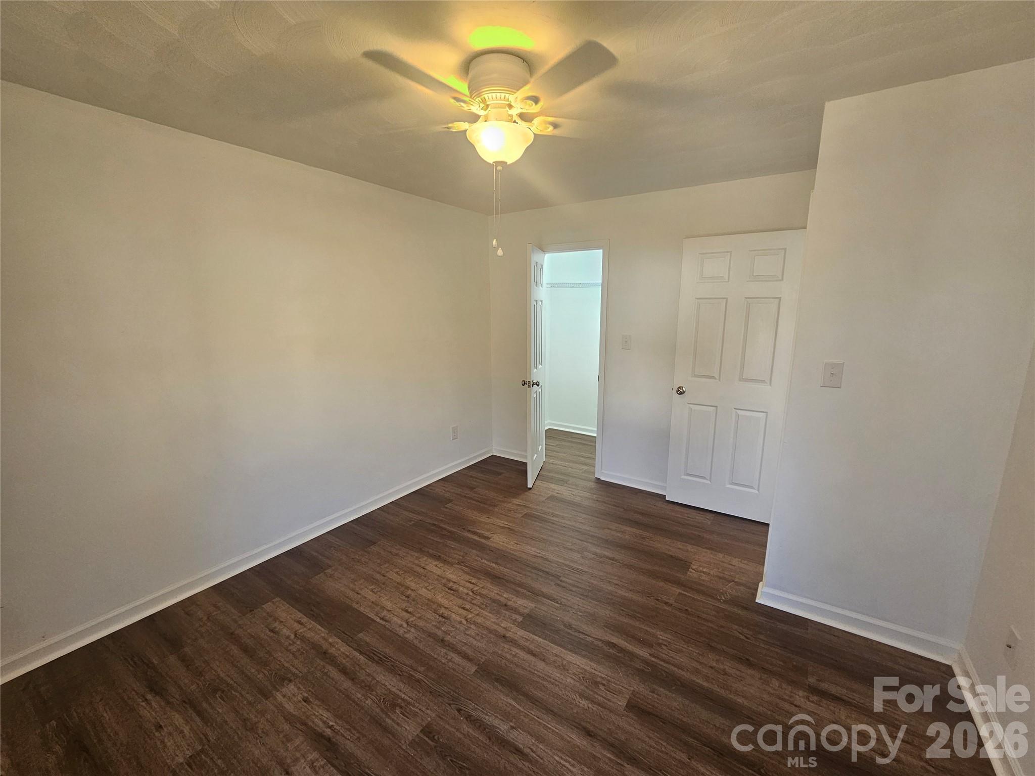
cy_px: 388
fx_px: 389
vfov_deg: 89.9
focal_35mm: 13
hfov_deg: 106.2
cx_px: 518
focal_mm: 2.2
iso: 125
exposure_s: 1/60
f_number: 2.2
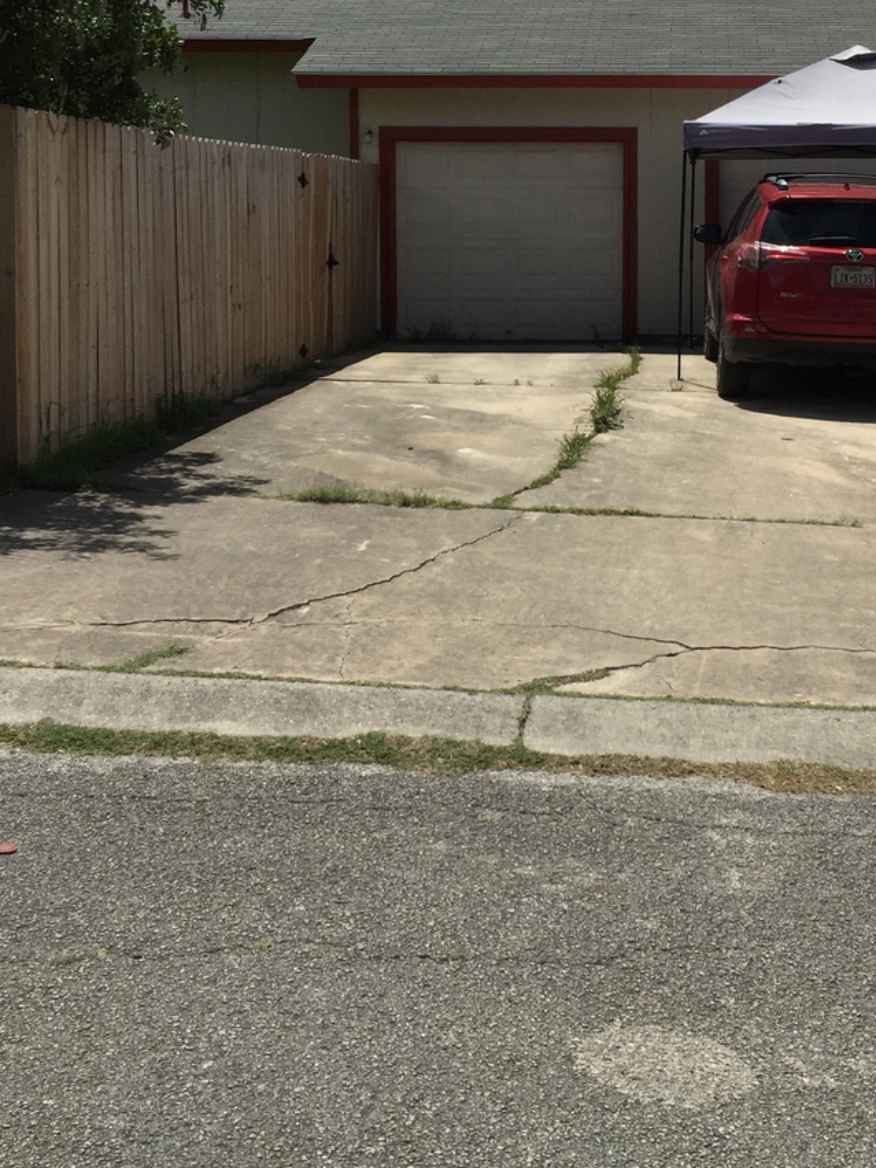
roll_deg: -0.6
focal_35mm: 49
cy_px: 334
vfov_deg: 38.2
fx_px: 1653
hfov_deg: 29.3
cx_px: 631
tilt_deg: -2.7
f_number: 2.2
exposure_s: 1/4950
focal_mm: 4.15
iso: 32
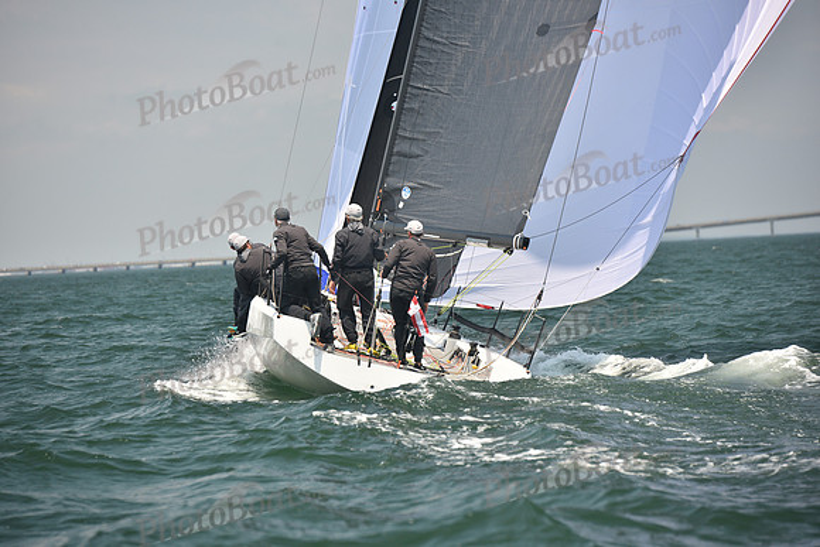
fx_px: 4329
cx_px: 410
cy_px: 274
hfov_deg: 10.8
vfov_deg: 7.2
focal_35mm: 190
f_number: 5
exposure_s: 1/640
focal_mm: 190
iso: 250
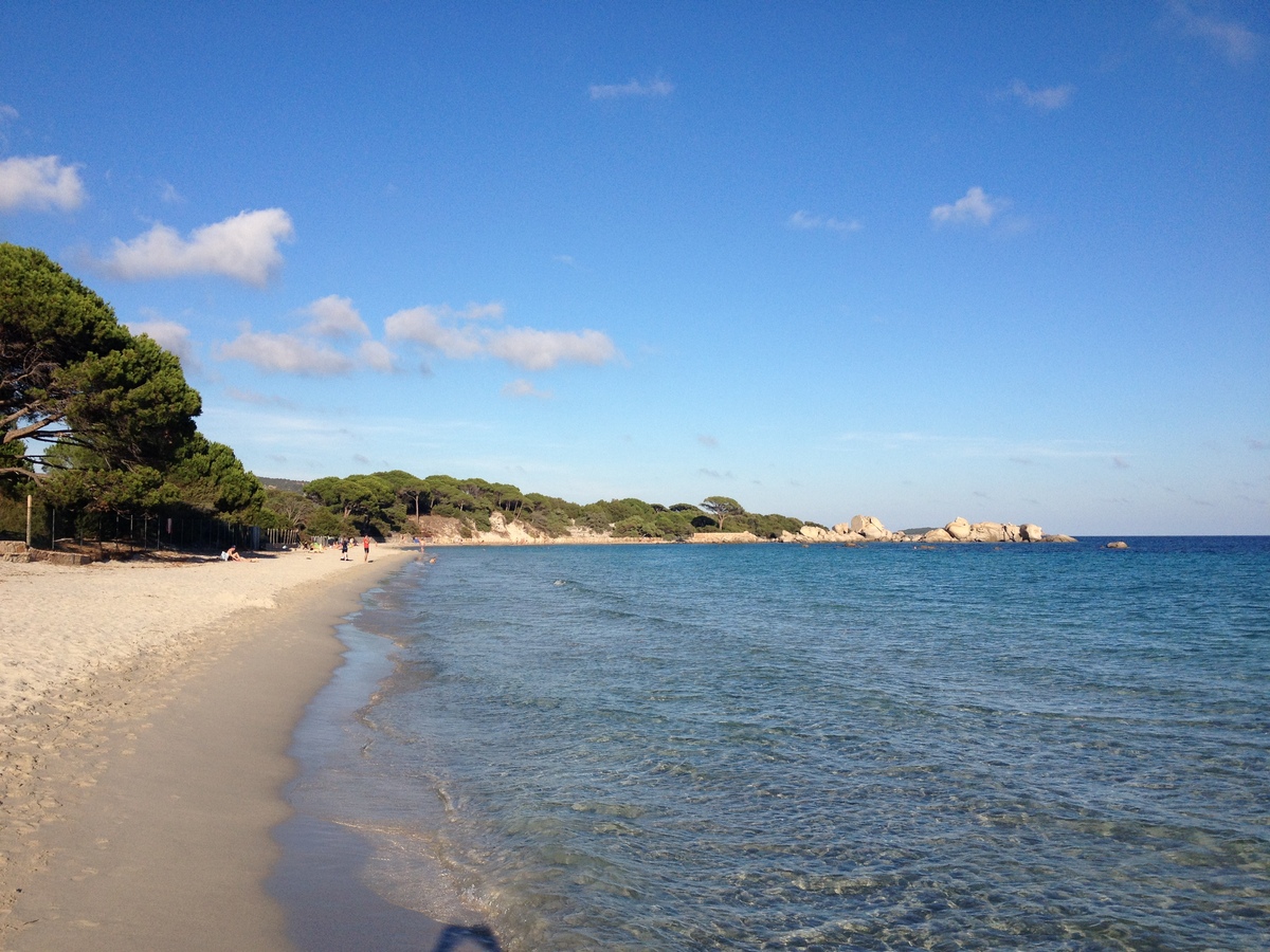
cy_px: 476
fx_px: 1284
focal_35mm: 35
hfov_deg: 52.6
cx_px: 635
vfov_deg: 40.7
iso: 64
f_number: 2.4
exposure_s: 1/2123
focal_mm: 4.28
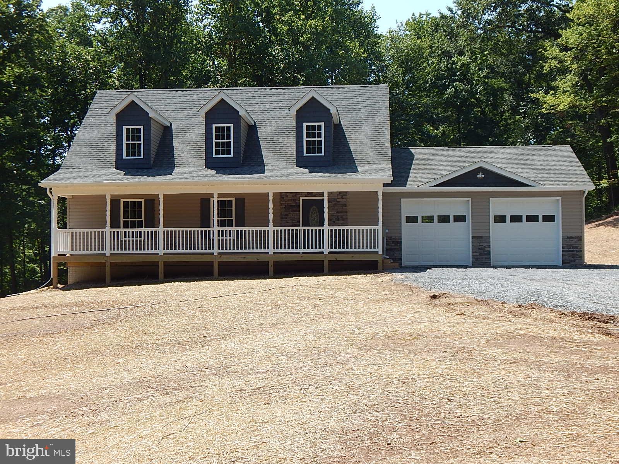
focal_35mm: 48
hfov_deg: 39.7
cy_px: 232
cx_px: 310
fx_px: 858
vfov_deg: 30.3
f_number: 3.7
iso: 125
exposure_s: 1/800
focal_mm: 8.6
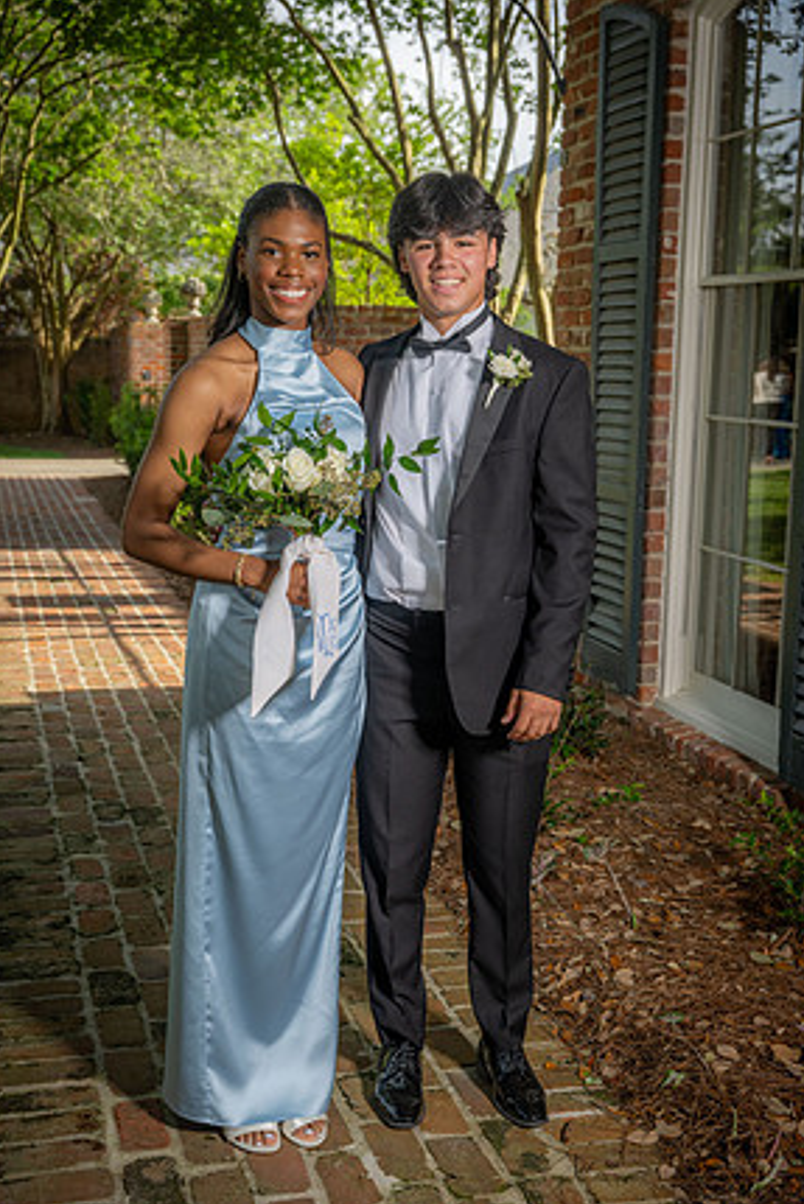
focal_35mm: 45
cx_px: 406
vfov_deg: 43.6
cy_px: 622
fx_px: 1506
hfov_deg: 29.9
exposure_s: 1/160
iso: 100
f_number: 5.6
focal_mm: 43
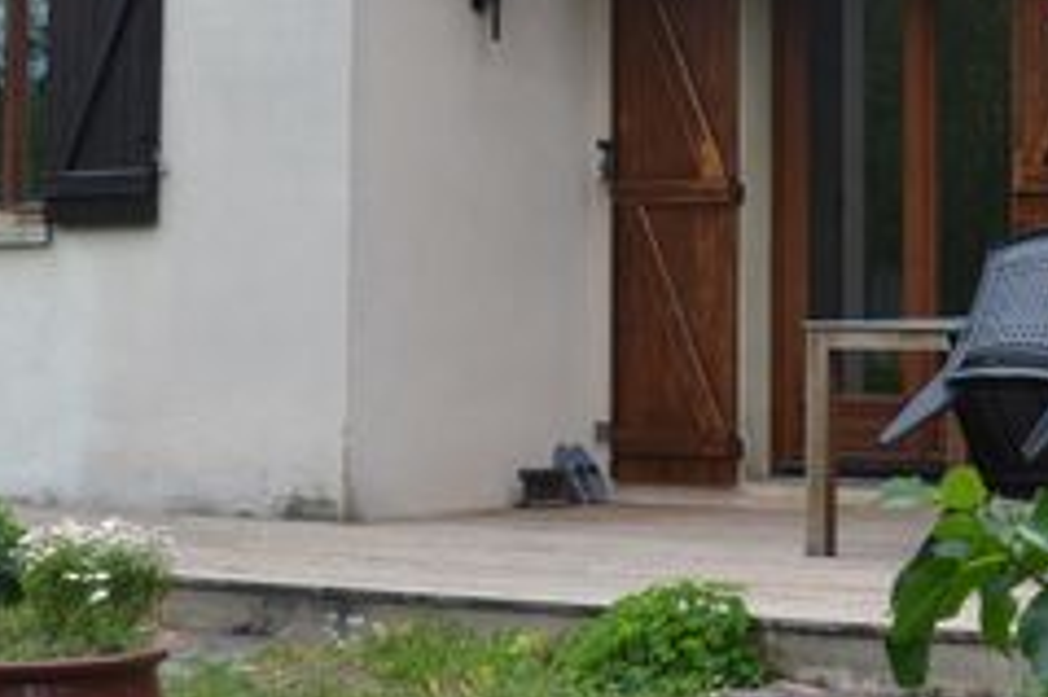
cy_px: 206
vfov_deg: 14.5
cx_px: 671
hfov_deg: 21.6
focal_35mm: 94
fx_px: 2742
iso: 100
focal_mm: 25
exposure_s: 1/160
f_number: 6.3
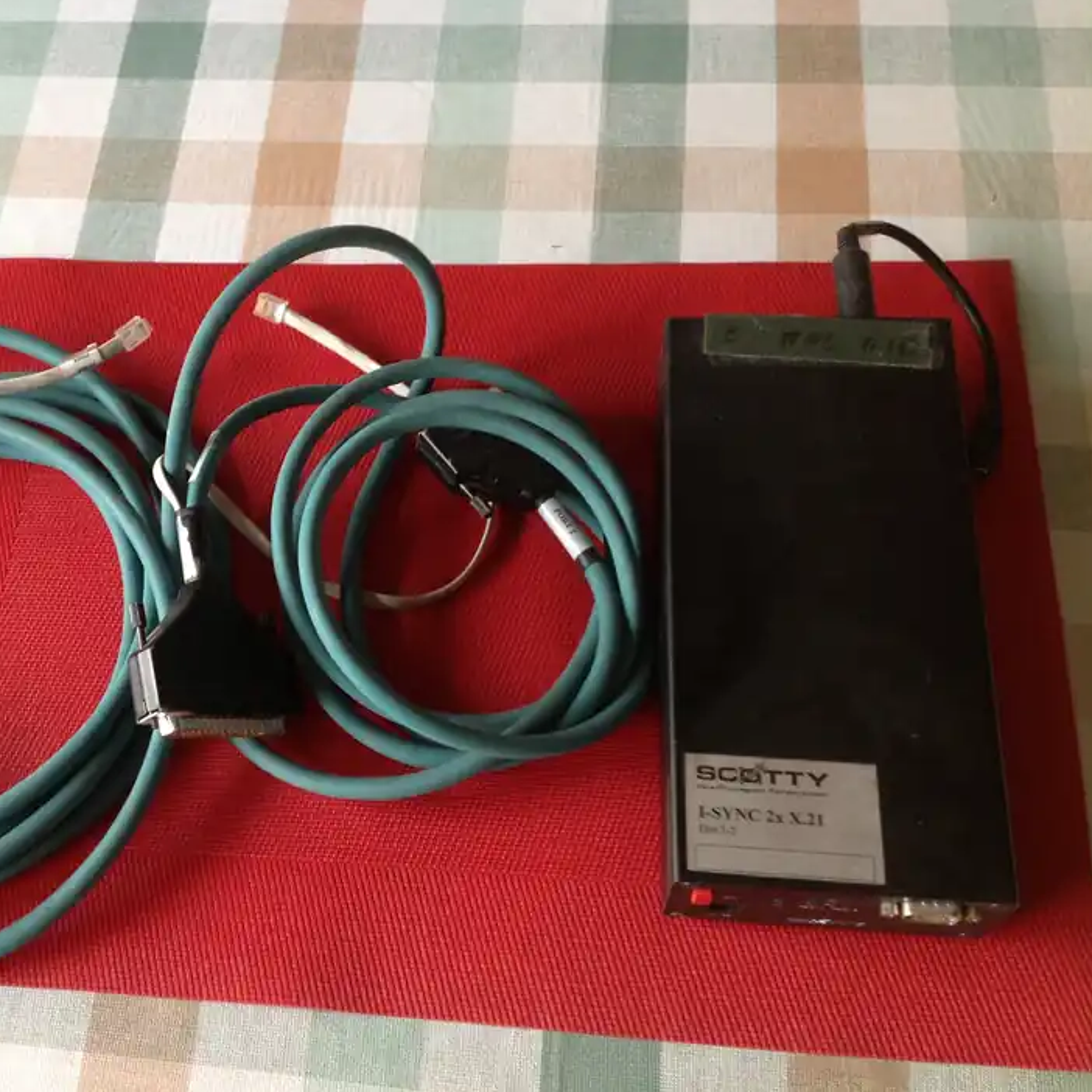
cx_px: 330
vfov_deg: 38.3
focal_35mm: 44
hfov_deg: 37.8
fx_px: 1570
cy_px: 554
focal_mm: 4.28
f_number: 2.4
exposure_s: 1/15
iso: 64
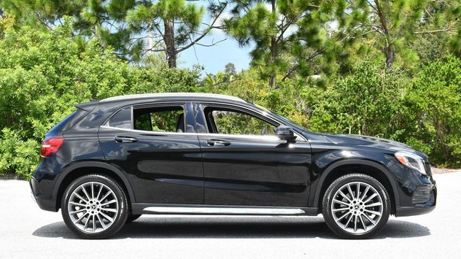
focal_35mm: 68
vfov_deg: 17.7
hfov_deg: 31.0
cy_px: 123
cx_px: 230
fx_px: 831
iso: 200
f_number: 8
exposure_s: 1/250
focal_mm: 32
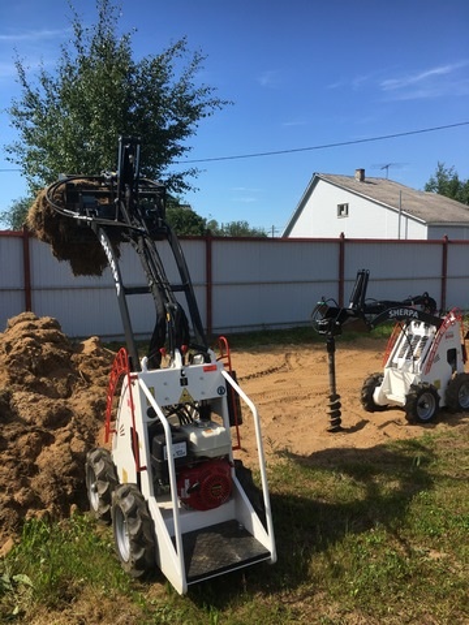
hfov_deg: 48.2
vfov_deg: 61.7
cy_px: 312
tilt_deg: -5.5
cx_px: 234
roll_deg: -0.5
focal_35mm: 29
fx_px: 524
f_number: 2.2
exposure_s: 1/1202
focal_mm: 4.15
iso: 25
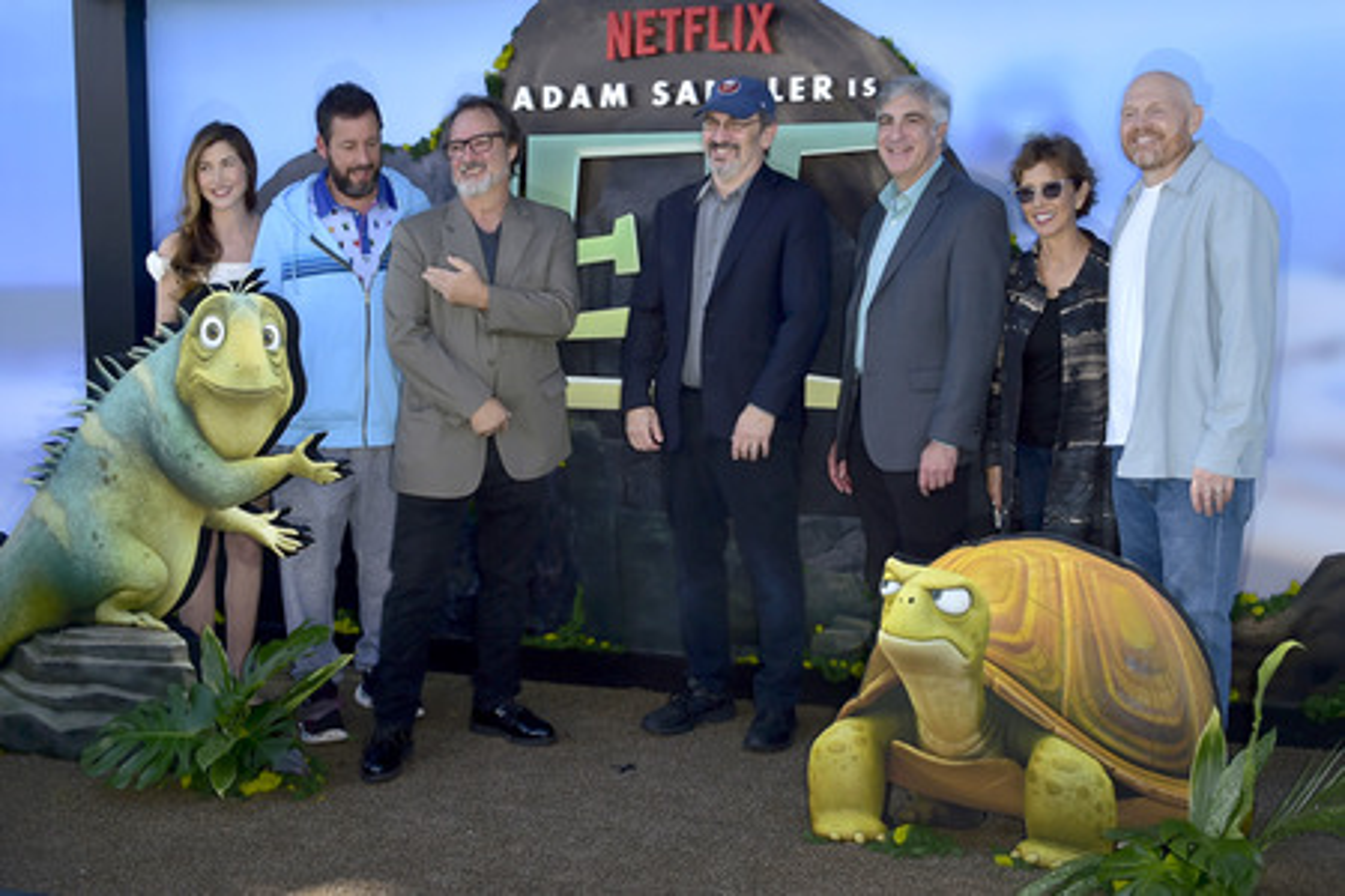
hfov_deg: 50.7
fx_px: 1420
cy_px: 448
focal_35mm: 38
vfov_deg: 35.1
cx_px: 672
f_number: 7.1
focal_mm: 38
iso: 125
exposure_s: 1/250
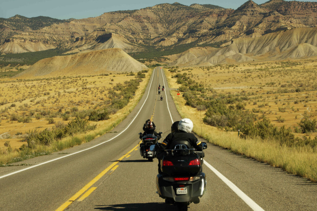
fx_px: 907
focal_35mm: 103
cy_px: 106
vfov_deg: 13.3
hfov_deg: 19.8
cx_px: 158
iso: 100
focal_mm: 103
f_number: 9
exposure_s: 1/250
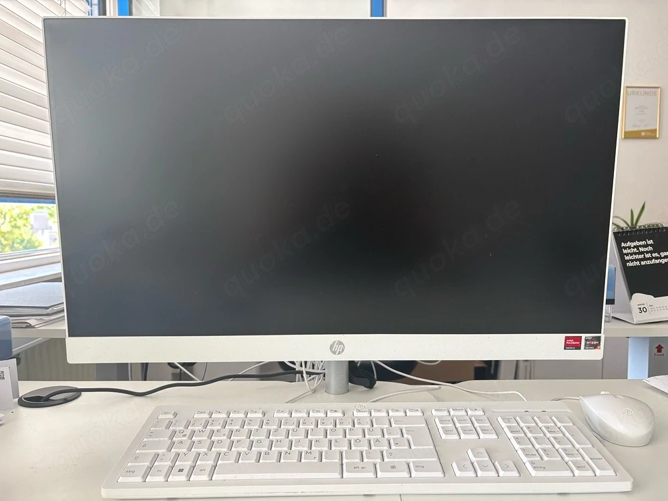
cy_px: 250
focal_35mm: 26
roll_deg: +0.6
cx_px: 334
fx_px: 502
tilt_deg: -3.6
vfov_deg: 53.1
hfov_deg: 67.3
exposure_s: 1/99
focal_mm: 5.96
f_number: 1.6
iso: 125
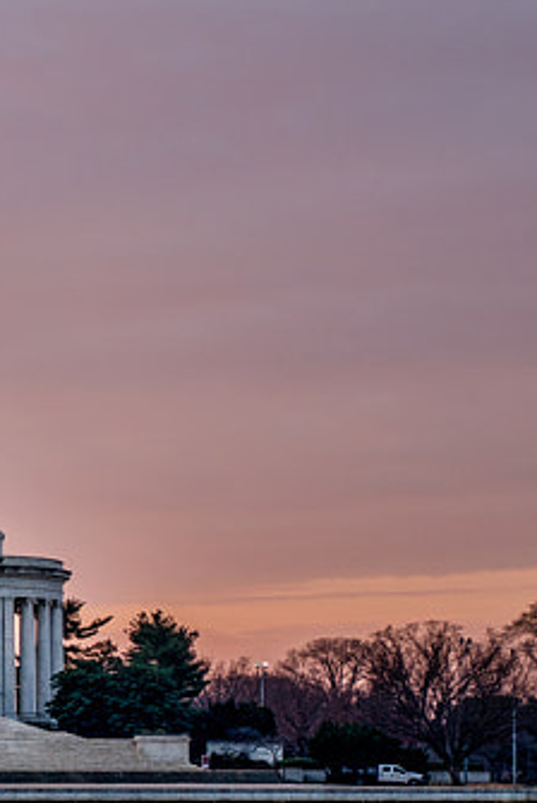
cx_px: -954
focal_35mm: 167
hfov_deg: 7.4
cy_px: 690
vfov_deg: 12.2
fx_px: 3729
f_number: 5.6
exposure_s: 1/200
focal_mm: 35
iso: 100
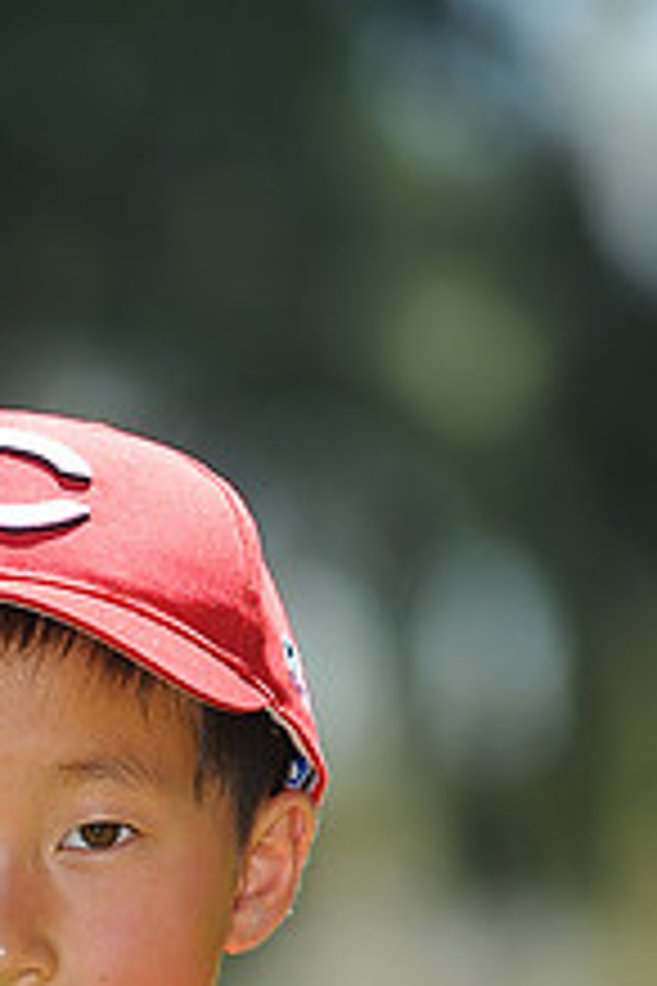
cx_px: -126
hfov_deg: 2.6
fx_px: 14508
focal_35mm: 530
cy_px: 1135
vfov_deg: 3.9
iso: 200
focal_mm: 200
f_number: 4.5
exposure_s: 1/640
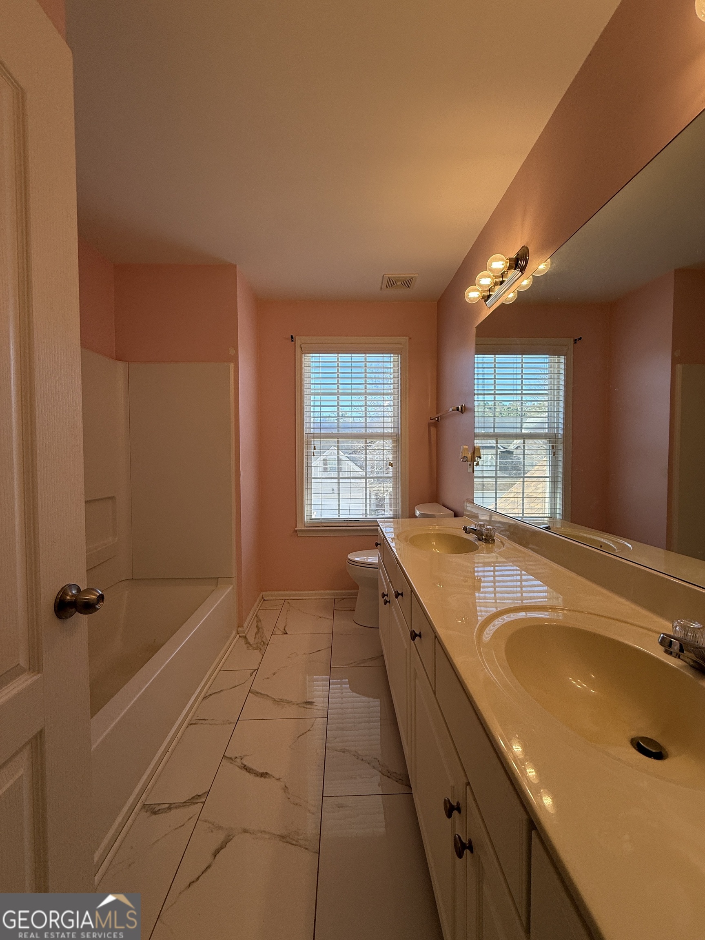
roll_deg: -0.7
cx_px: 352
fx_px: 380
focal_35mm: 14
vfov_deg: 102.1
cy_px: 470
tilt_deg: -0.8
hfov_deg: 85.7
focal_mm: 2.22
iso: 64
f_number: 2.2
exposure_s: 1/147
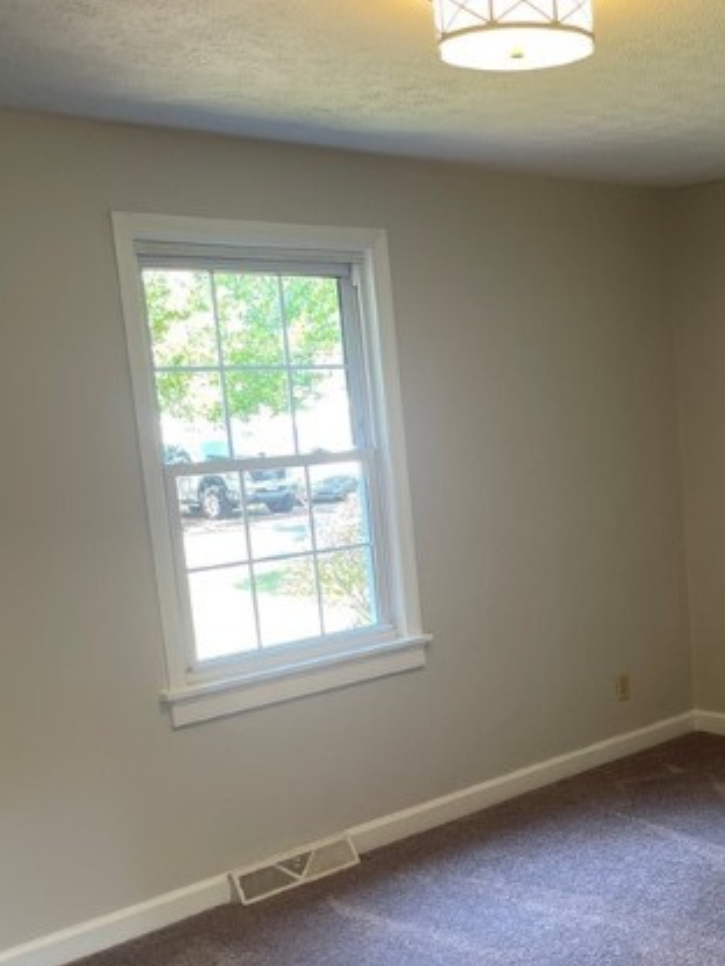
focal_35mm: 48
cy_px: 627
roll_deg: +3.1
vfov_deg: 39.3
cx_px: 653
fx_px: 1340
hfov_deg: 29.0
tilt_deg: -7.0
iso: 80
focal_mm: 4.2
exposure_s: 1/60
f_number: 1.6
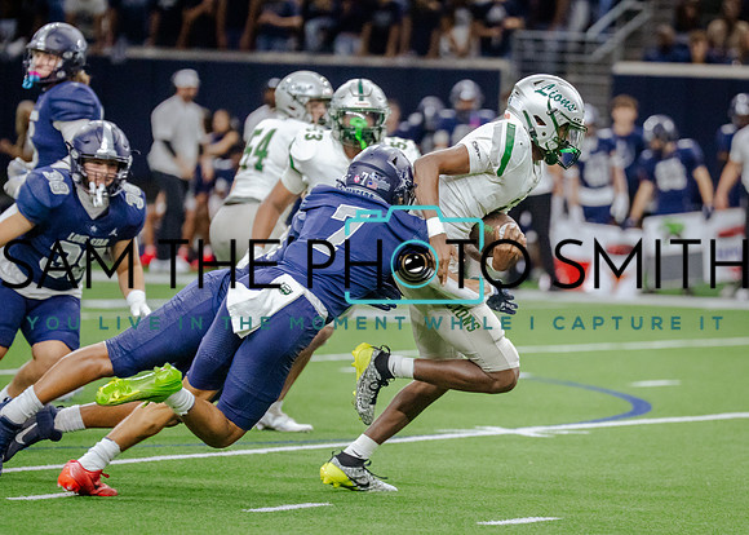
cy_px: 311
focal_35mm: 295
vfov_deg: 4.9
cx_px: 512
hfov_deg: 6.8
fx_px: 6275
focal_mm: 185
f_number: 2.8
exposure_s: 1/1250
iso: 3200
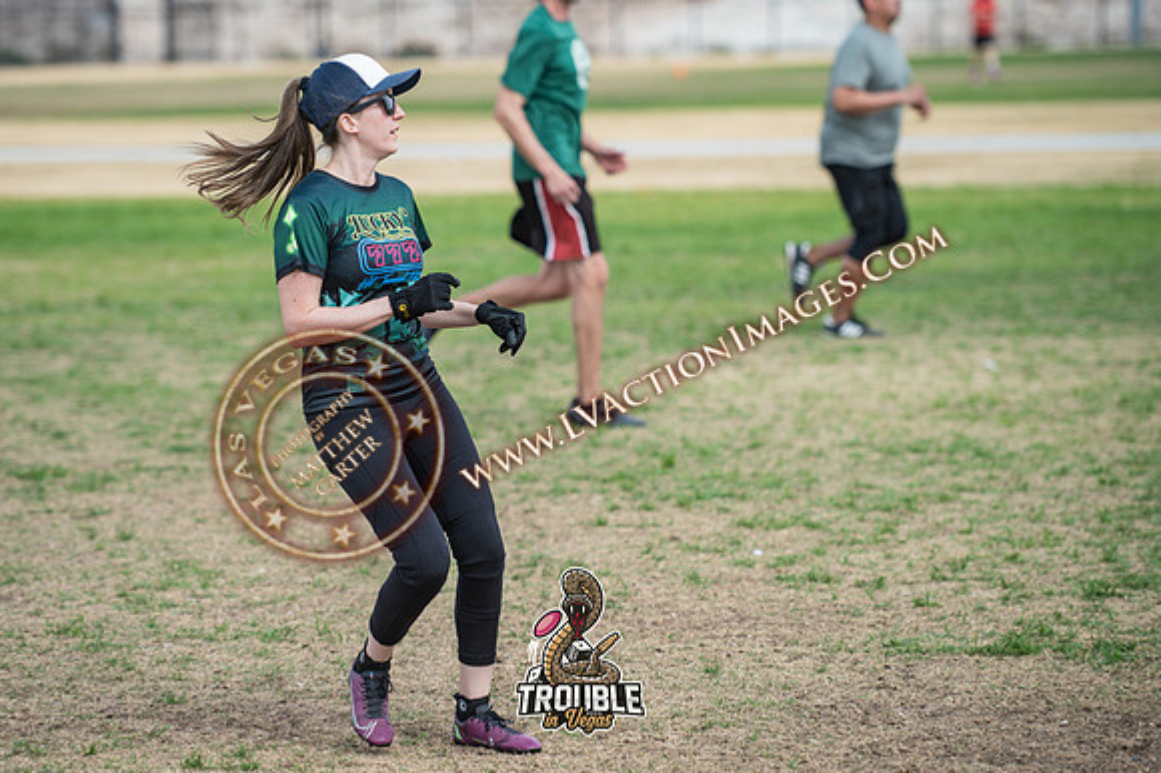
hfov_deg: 13.1
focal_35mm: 157
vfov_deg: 8.7
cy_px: 346
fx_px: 5068
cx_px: 518
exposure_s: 1/2000
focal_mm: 140
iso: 160
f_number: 3.2
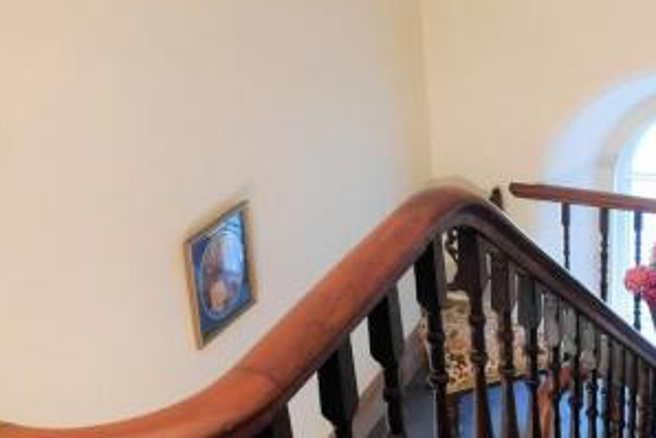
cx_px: 525
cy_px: 179
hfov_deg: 32.0
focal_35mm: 61
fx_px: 1112
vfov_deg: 22.3
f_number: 3.2
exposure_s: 1/25
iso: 400
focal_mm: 5.3
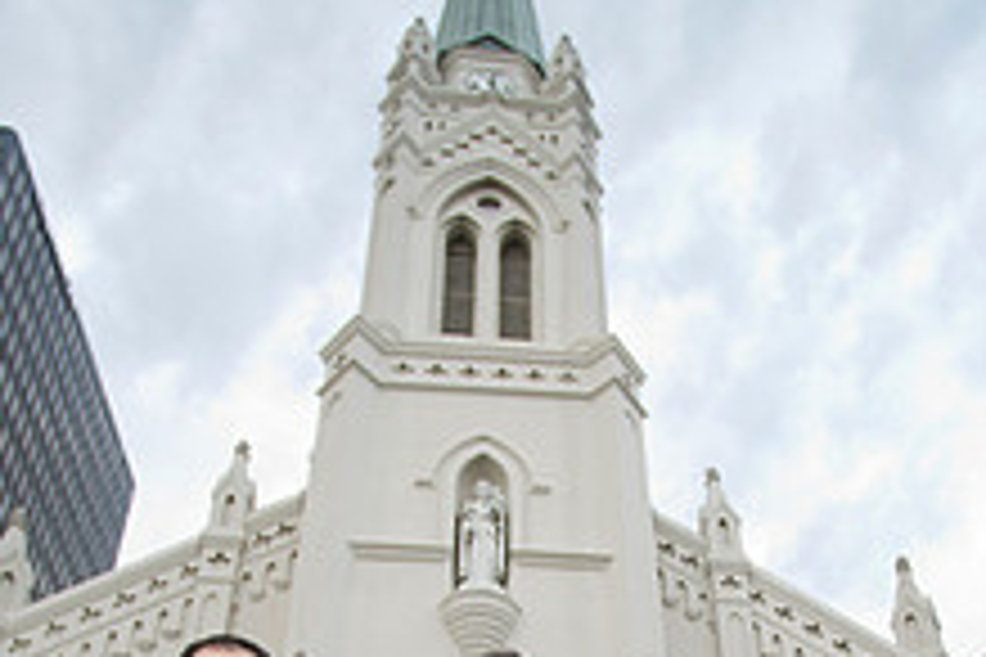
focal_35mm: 37
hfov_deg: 51.6
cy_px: 860
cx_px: 590
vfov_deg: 29.0
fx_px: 1013
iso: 200
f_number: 4
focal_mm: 14
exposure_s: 1/125
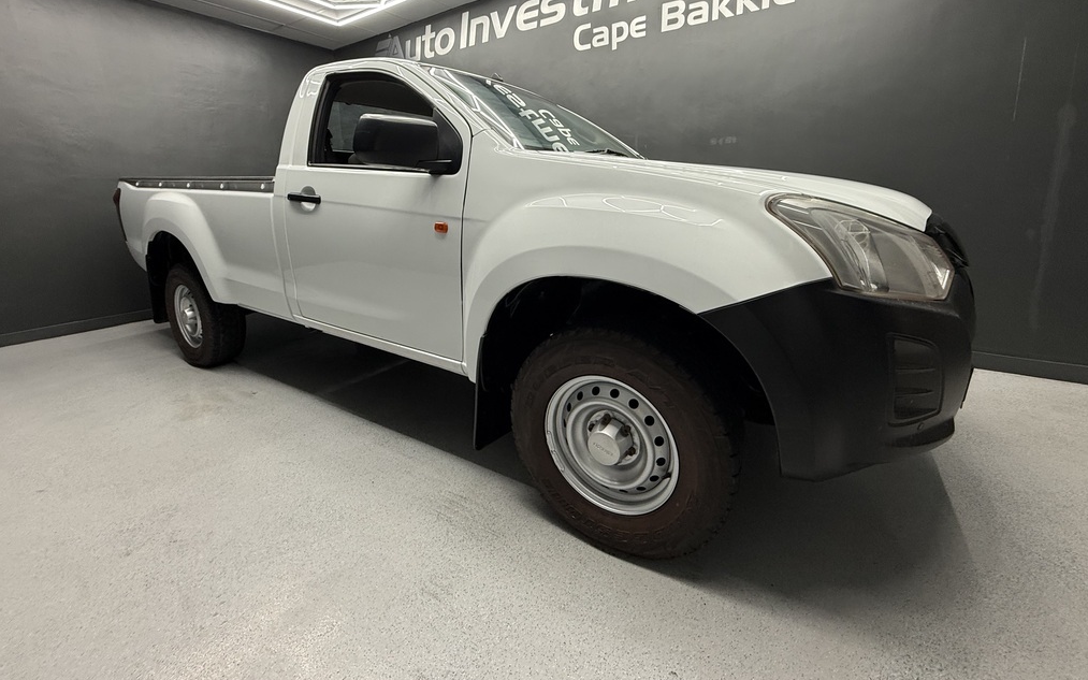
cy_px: 271
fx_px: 445
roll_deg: +1.2
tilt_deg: -8.9
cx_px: 549
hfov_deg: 101.5
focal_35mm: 15
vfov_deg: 73.9
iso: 160
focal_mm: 2.22
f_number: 2.2
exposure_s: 1/100
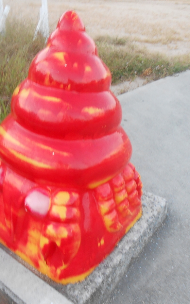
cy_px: 152
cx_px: 87
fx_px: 306
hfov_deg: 34.4
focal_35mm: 37
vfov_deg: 52.7
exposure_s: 1/30
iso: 200
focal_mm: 4.6
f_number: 3.5
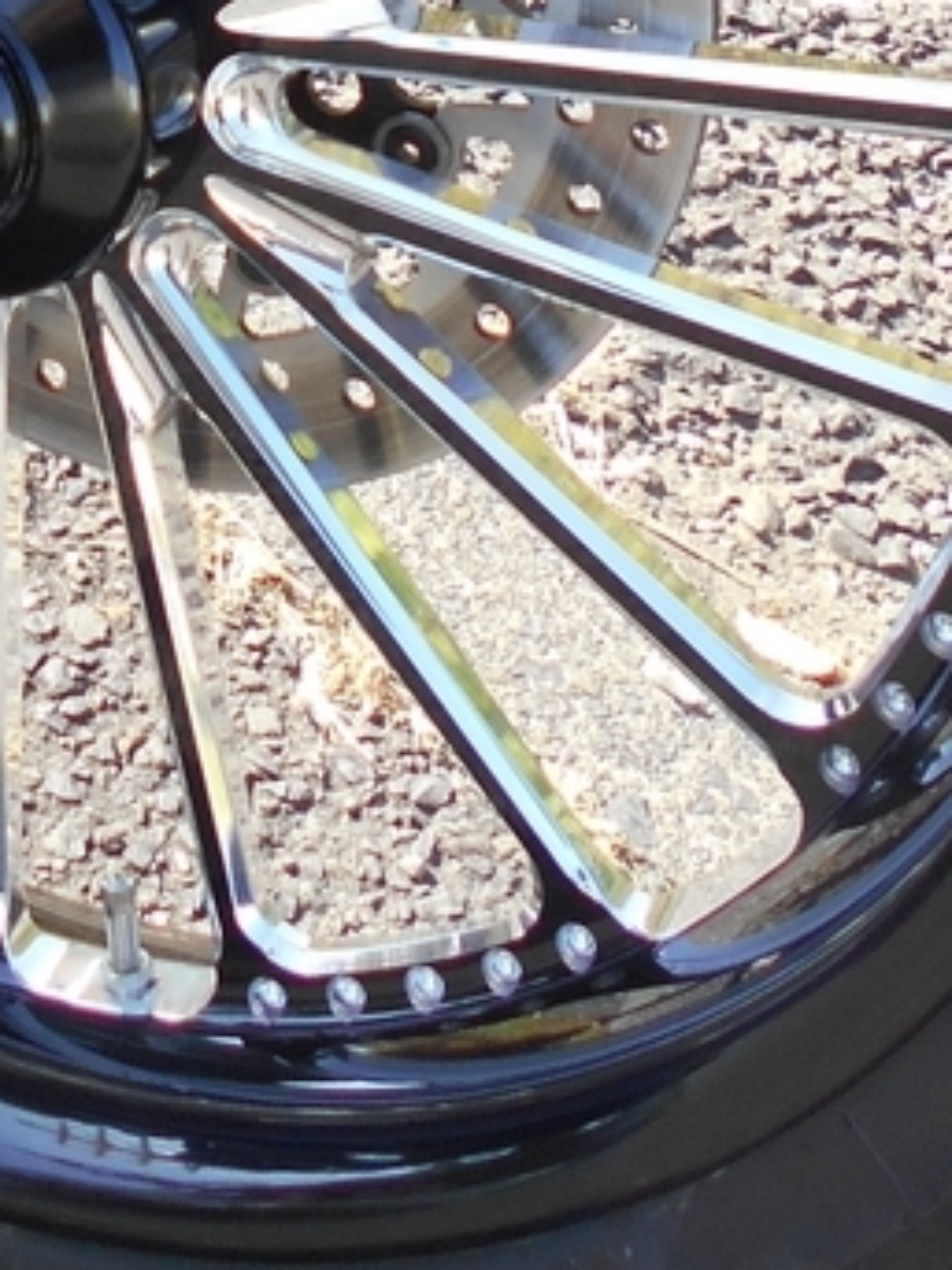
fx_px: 3339
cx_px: 33
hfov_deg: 16.0
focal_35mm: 91
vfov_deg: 19.3
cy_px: -526
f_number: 3.2
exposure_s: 1/160
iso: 80
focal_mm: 4.6
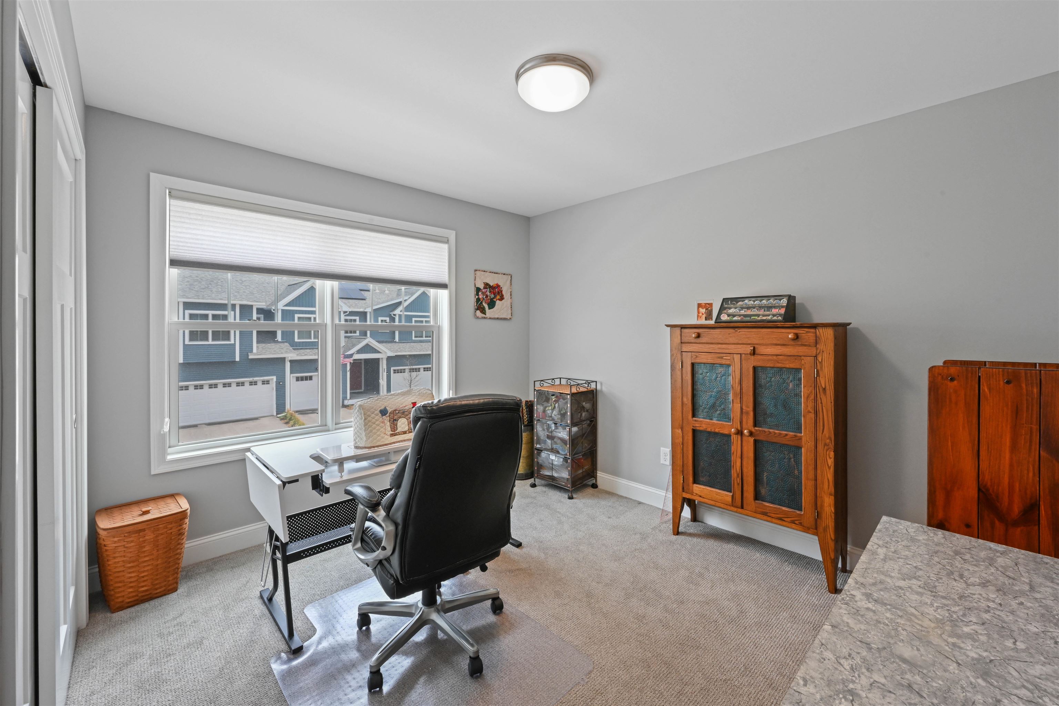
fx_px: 412
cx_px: 530
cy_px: 353
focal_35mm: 14
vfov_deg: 81.2
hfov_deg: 104.3
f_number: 14
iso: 1000
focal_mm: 14
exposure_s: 1/10
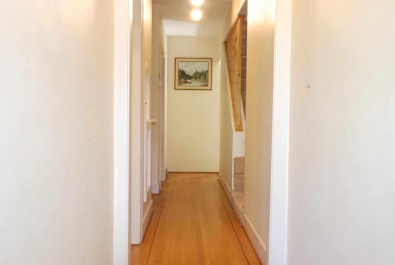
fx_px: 395
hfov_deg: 53.1
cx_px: 198
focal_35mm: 36
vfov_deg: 37.0
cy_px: 132
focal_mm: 24
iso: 800
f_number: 20
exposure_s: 1/1.6
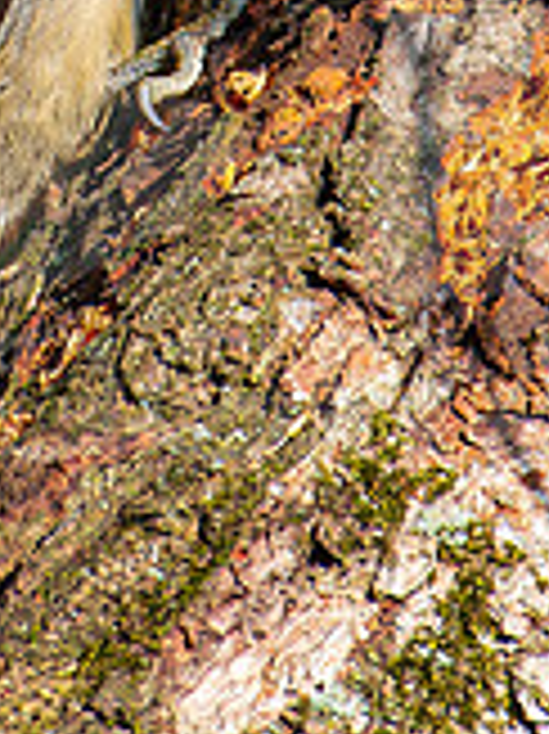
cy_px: -377
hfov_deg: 0.4
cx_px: 35
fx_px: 81520
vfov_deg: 0.5
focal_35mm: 3850
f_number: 5.6
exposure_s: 1/500
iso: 400
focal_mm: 500
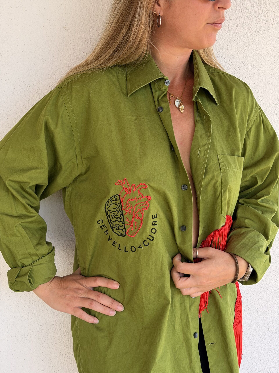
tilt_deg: -11.9
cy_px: 186
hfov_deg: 30.3
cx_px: 140
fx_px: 516
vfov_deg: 39.7
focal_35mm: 48
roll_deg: +0.0
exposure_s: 1/828
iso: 64
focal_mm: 6.76
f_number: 1.78
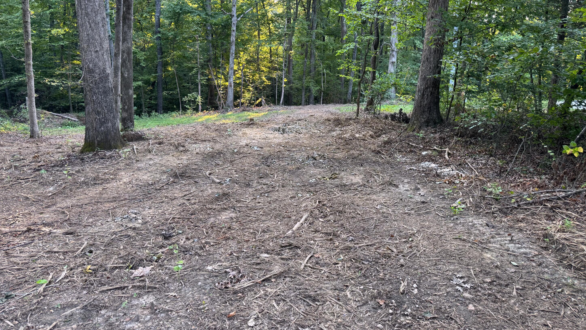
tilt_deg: -10.1
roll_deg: -2.4
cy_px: 137
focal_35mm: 27
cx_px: 297
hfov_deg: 69.9
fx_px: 420
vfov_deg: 42.7
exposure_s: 1/121
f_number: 1.78
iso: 160
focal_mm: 6.76
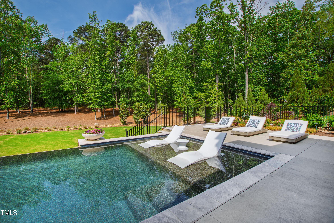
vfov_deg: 77.3
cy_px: 112
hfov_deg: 100.4
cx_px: 167
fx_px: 139
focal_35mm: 15
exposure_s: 1/125
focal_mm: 10
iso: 100
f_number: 8
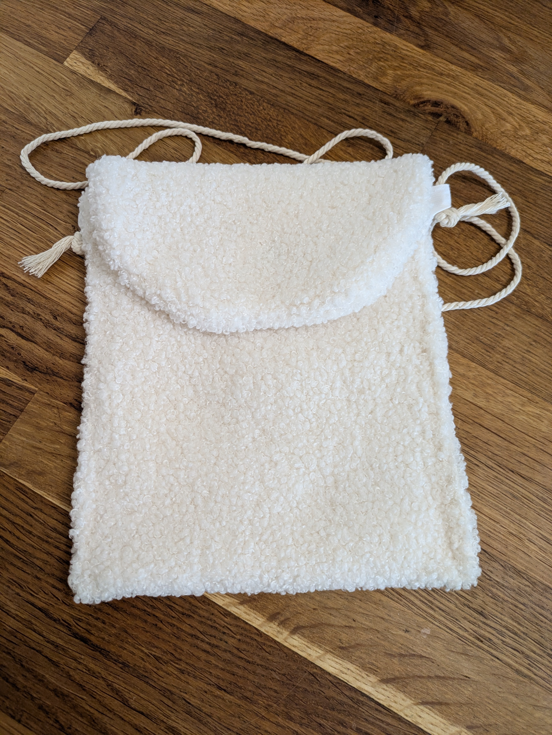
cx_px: 276
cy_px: 368
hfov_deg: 54.9
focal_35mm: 25
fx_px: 531
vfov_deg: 69.4
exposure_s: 1/100
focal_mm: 5.43
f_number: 1.89
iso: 212
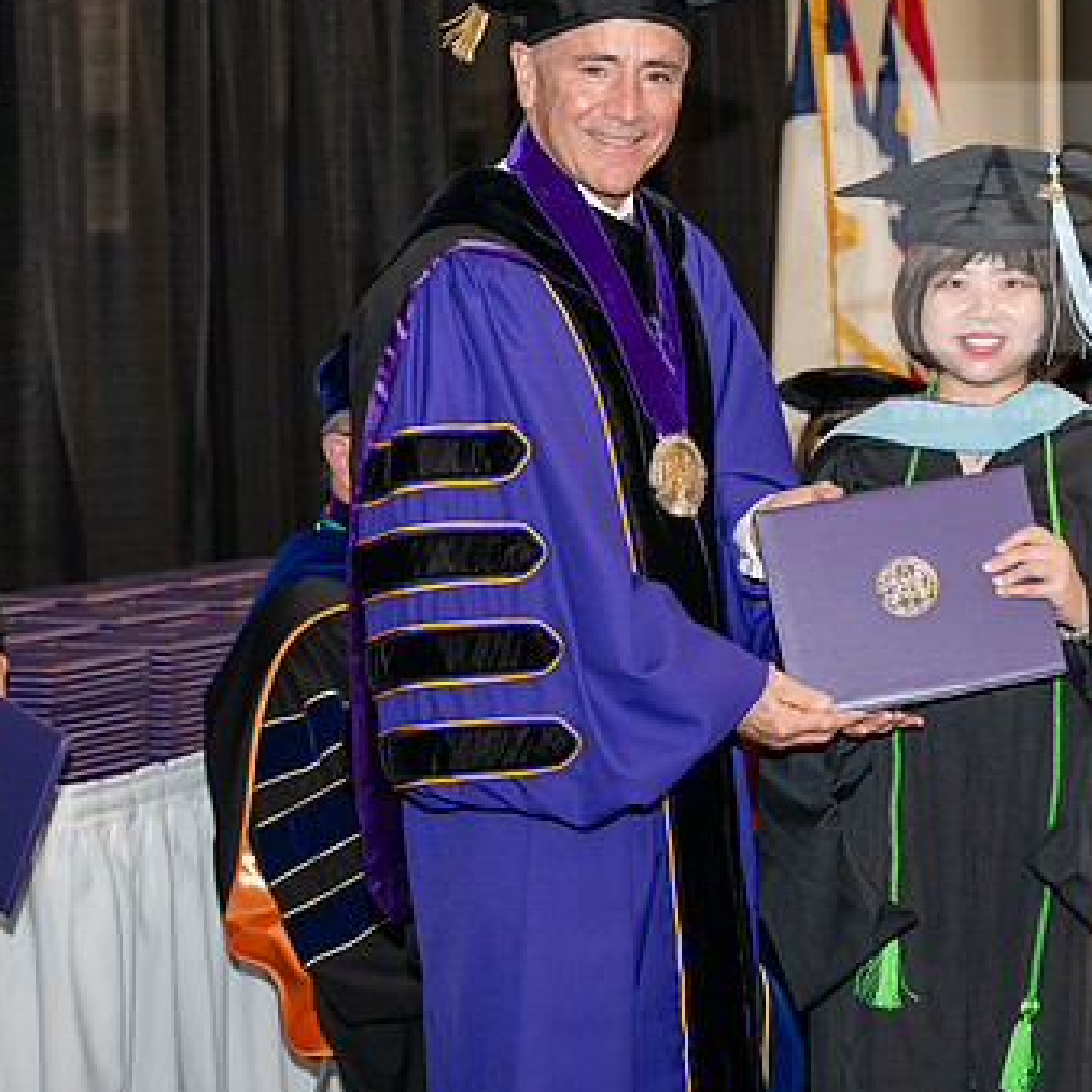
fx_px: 3640
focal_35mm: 102
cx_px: 740
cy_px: 473
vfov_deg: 17.1
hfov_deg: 17.0
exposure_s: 1/200
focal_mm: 70
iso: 2500
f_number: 5.6
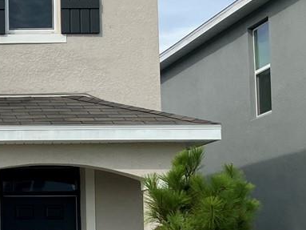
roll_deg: +0.6
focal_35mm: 117
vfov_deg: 12.6
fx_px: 1034
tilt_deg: +4.6
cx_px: -163
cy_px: 197
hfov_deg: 15.4
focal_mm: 3.99
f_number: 1.8
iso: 32
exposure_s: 1/2558
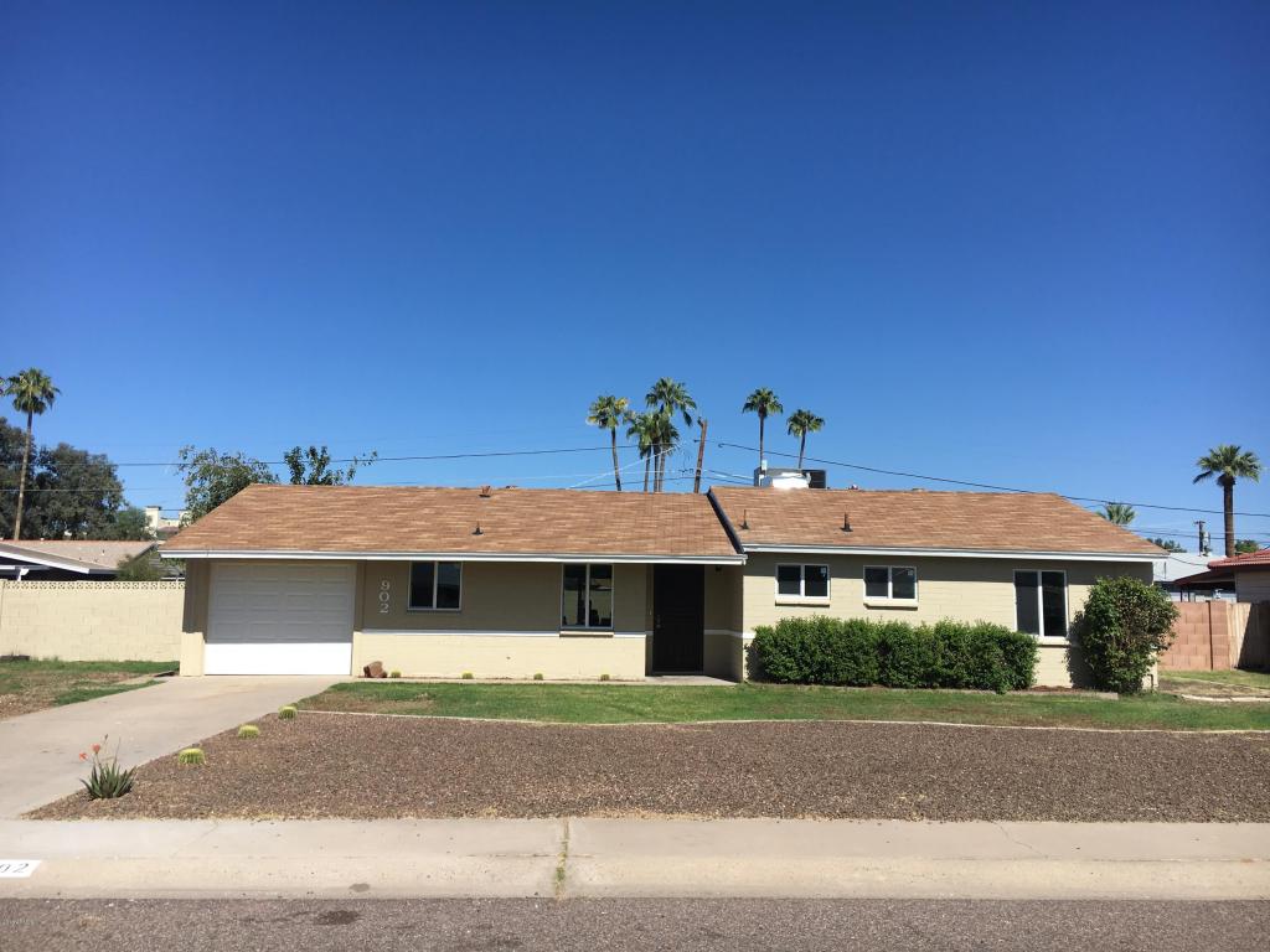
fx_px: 1064
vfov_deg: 48.2
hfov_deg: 61.7
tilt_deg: +6.9
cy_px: 476
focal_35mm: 29
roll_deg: -0.6
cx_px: 635
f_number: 2.2
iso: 25
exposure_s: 1/2404
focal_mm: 4.15
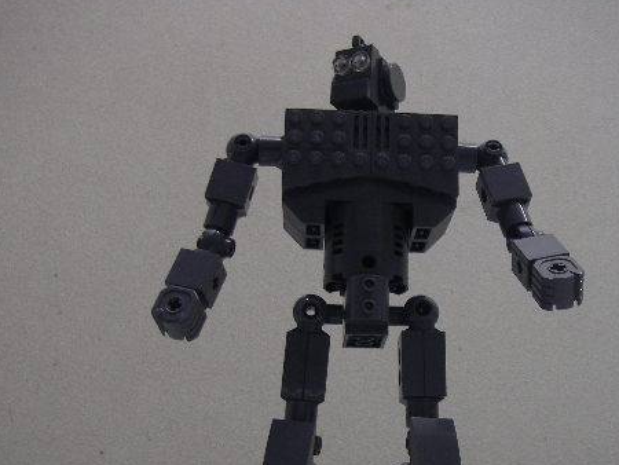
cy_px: 316
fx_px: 966
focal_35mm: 54
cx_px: 347
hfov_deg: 35.5
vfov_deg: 26.9
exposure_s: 1/25
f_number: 3.3
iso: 160
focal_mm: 6.3
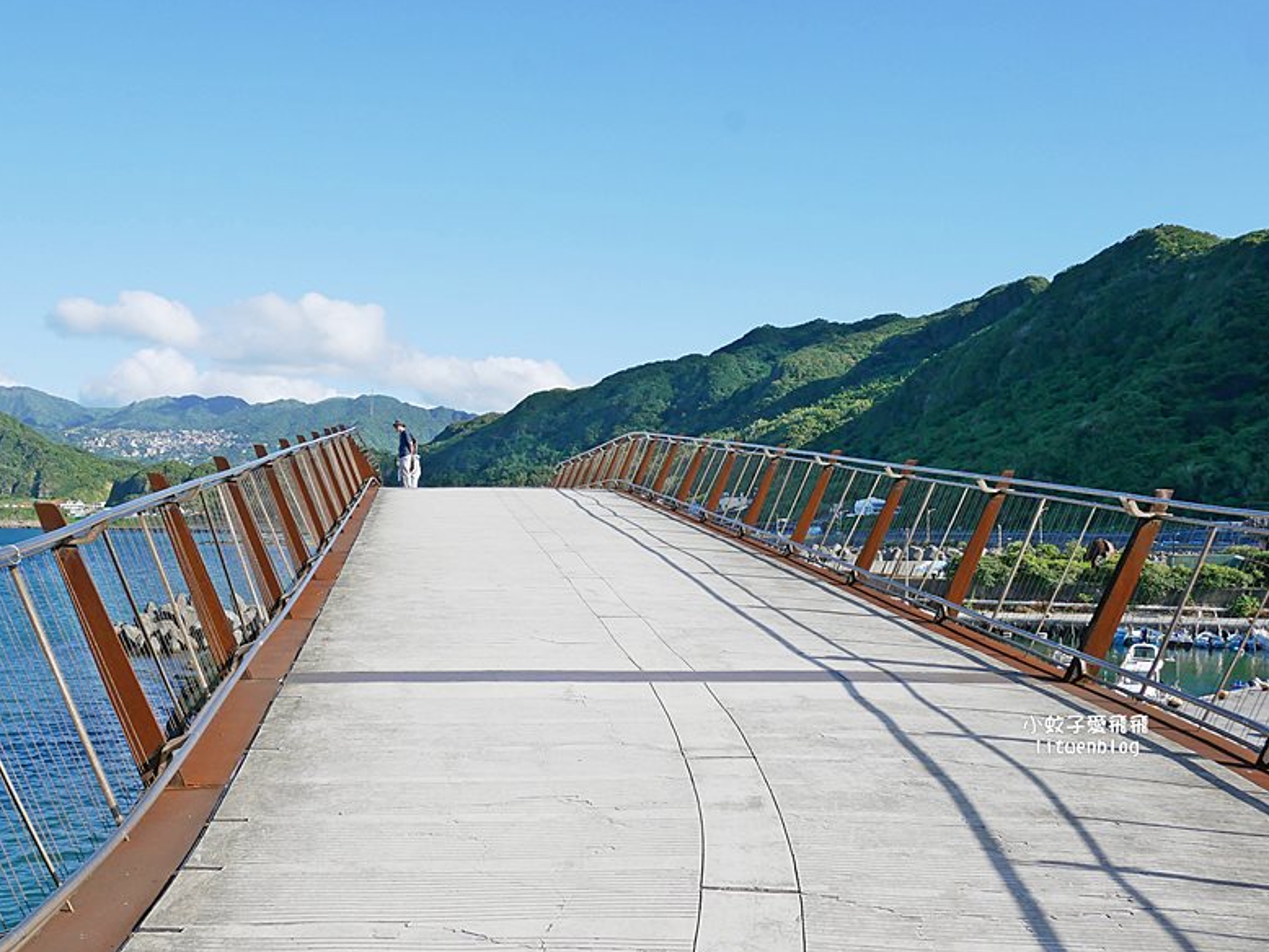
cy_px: 449
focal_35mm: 36
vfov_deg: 39.7
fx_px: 1320
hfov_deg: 51.2
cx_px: 543
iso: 200
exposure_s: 1/1300
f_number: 4.5
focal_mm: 14
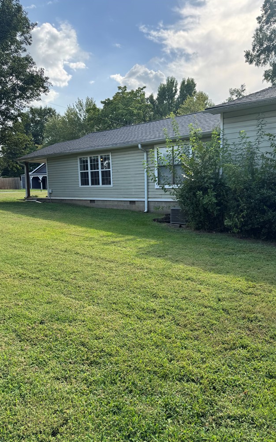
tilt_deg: -6.4
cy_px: 224
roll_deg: +0.4
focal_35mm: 26
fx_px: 313
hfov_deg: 47.4
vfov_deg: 70.4
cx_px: 159
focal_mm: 6.76
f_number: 1.78
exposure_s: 1/1112
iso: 80
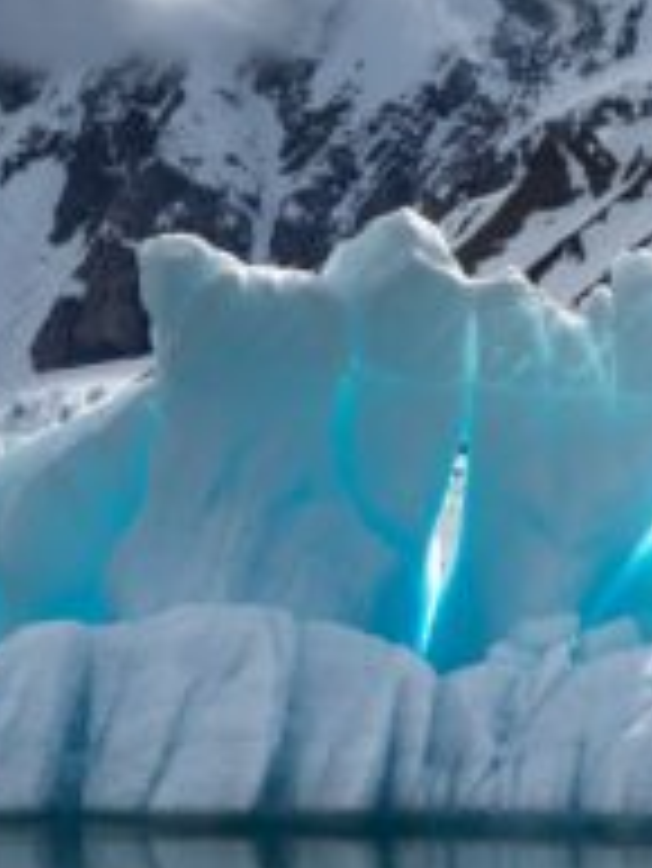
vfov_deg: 13.8
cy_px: 346
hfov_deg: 10.2
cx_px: 796
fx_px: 3587
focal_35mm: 143
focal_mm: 18
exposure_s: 1/2000
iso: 200
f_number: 7.1
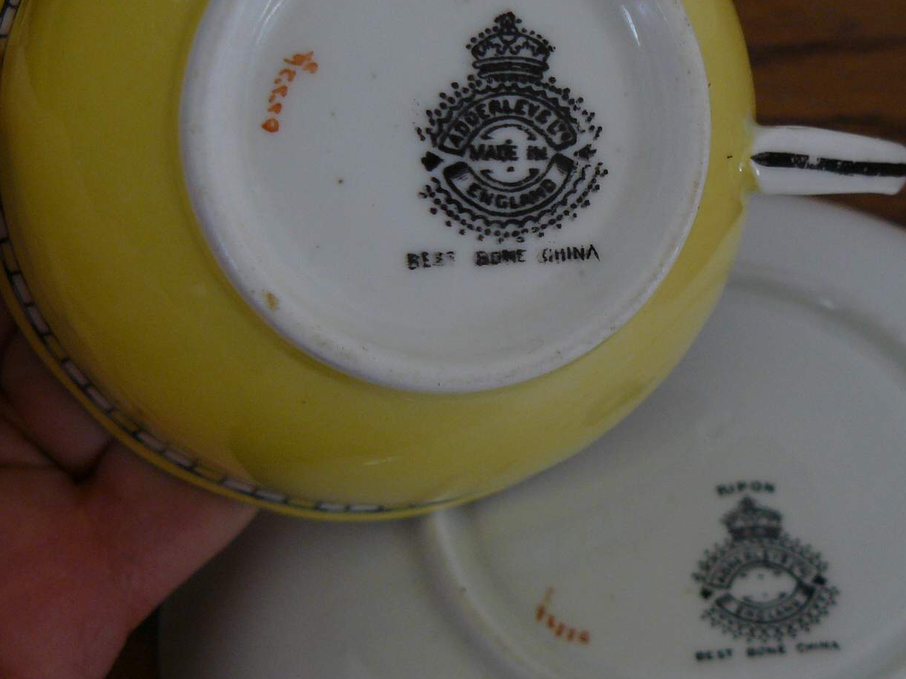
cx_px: 639
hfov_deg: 31.8
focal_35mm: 60
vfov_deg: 24.4
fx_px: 1571
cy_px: 322
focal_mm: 6
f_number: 2.8
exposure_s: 1/50
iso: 100
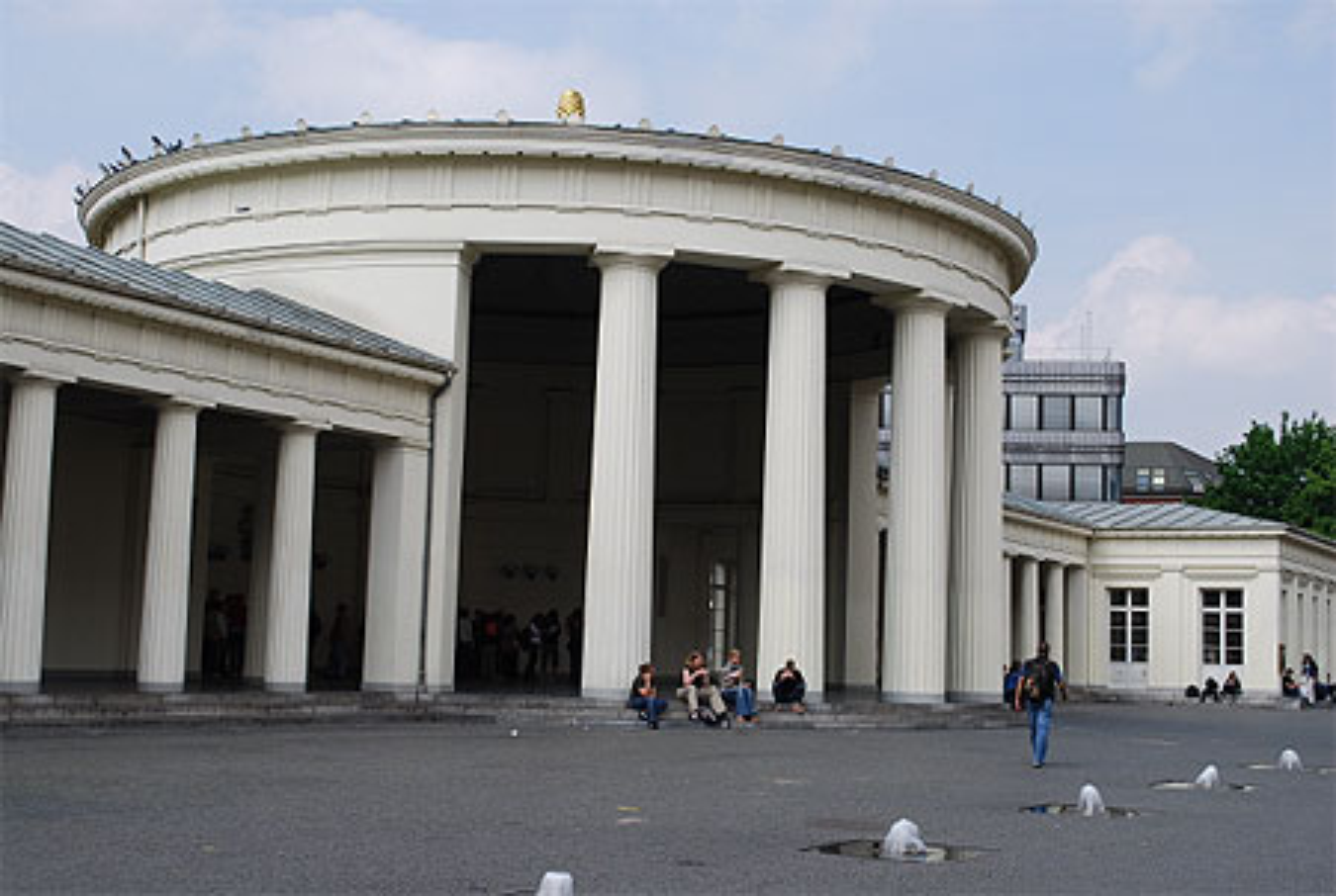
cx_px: 668
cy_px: 448
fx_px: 1785
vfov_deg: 28.2
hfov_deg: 41.0
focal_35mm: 48
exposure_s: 1/250
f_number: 8
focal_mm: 32
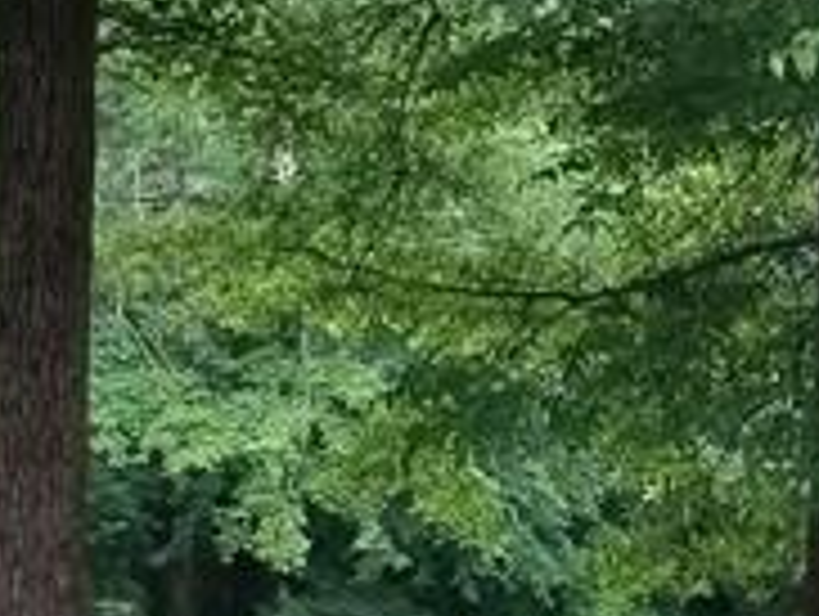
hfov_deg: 13.5
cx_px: 598
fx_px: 3459
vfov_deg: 10.2
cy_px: 472
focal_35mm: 146
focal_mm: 4.25
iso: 80
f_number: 1.7
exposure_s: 1/100
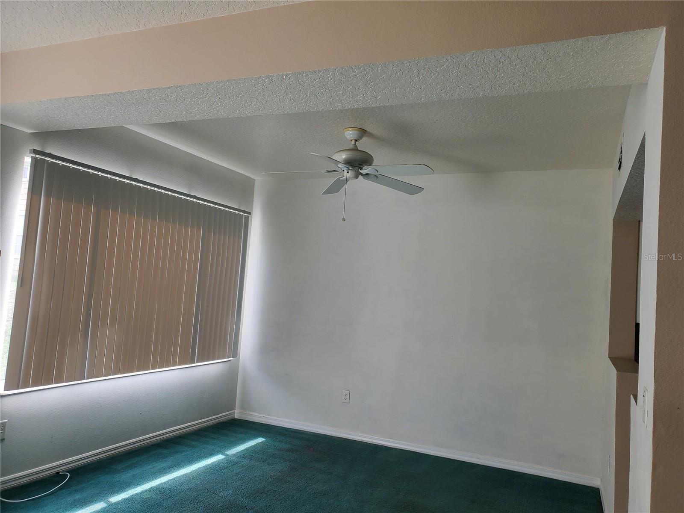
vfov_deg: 53.1
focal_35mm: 26
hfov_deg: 67.3
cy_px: 256
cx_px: 342
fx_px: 514
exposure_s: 1/120
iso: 50
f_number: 2.4
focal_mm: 4.3
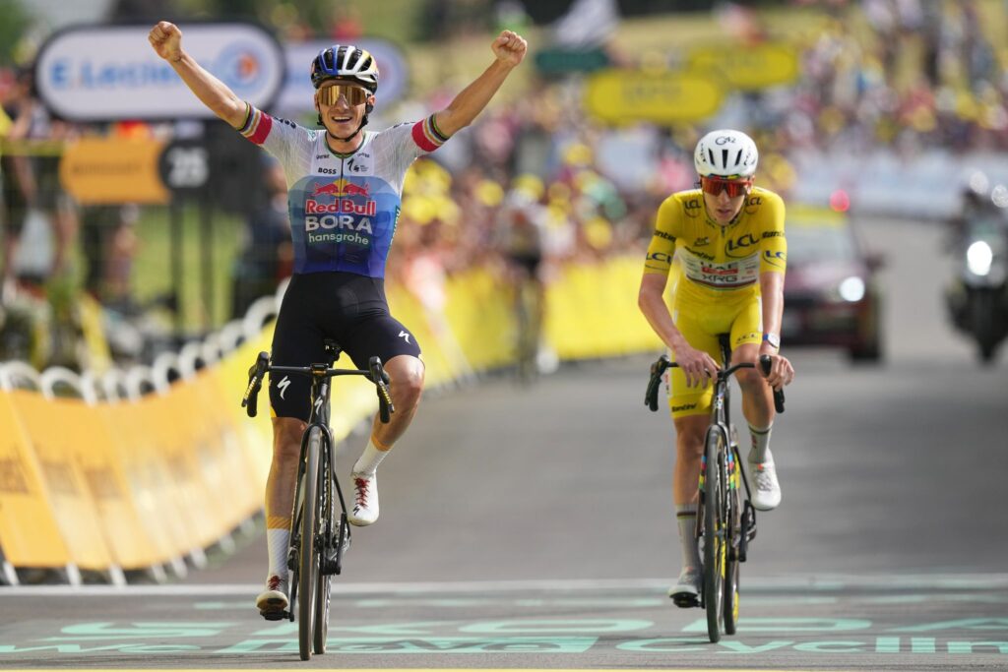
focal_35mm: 400
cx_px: 504
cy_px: 336
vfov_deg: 3.4
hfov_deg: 5.2
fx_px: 11201
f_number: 4
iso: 800
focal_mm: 400
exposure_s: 1/5000
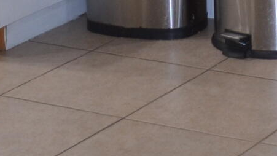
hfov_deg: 11.0
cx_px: 433
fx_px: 1381
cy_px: -383
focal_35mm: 188
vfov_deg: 5.8
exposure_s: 1/25
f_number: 3.5
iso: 400
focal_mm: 18
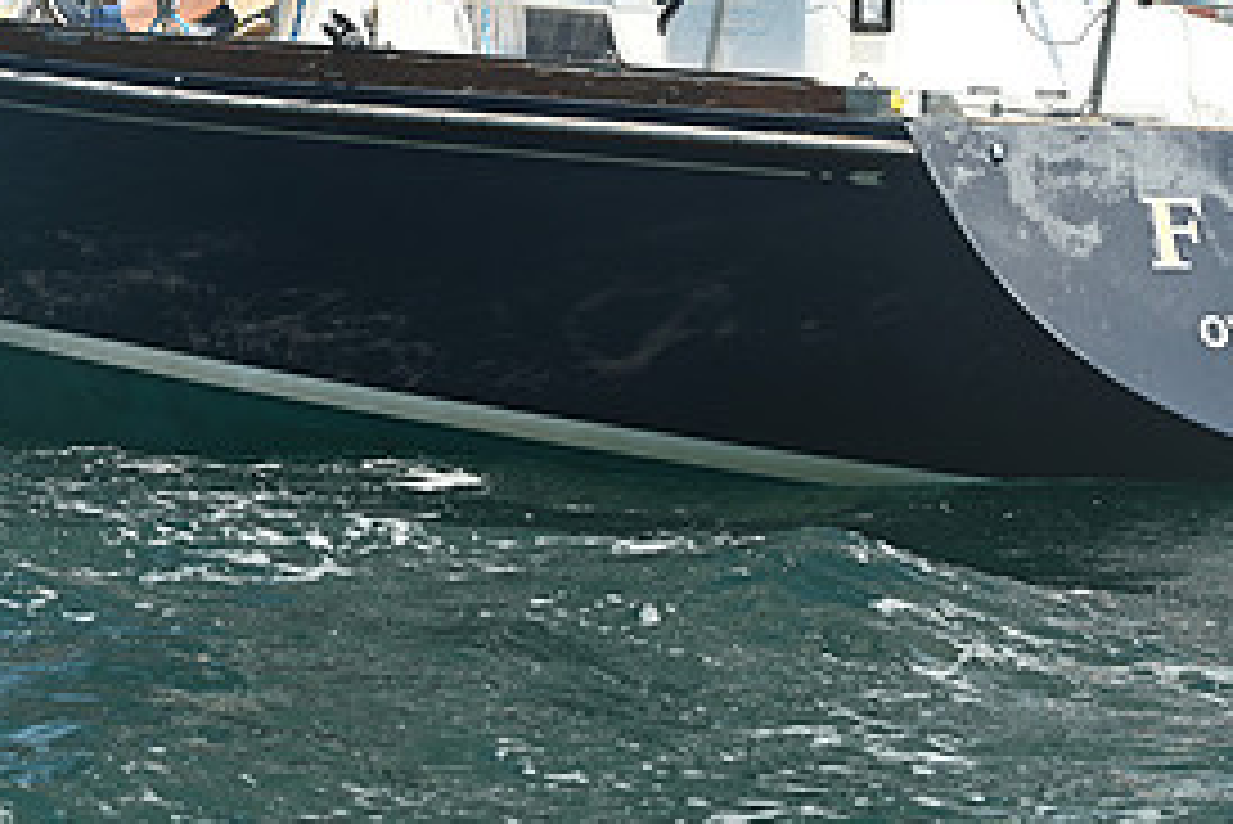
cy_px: 11
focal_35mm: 148
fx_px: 5071
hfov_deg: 13.9
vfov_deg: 9.2
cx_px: 558
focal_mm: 70
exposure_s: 1/1000
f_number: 6.3
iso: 320
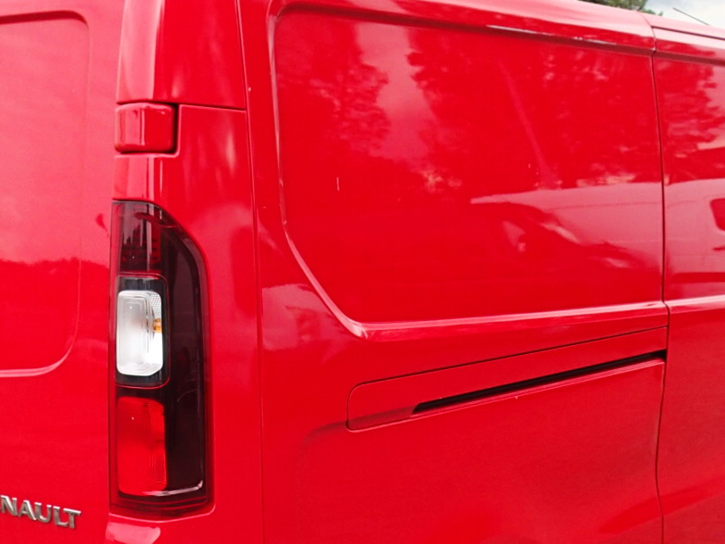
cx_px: 253
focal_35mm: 59
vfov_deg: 24.4
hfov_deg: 32.5
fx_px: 1235
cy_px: 435
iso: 100
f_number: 2.8
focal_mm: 4.5
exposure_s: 1/640
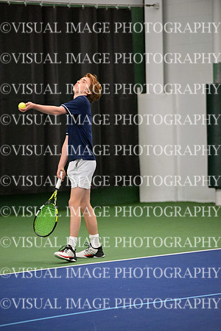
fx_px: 1657
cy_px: 166
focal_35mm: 180
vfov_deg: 11.4
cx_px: 110
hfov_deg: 7.6
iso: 5000
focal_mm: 180
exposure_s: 1/1250
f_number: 3.2
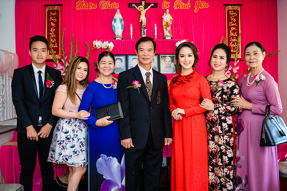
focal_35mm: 38
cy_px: 97
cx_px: 139
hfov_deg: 50.2
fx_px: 306
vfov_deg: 34.7
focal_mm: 36
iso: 800
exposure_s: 1/160
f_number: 4
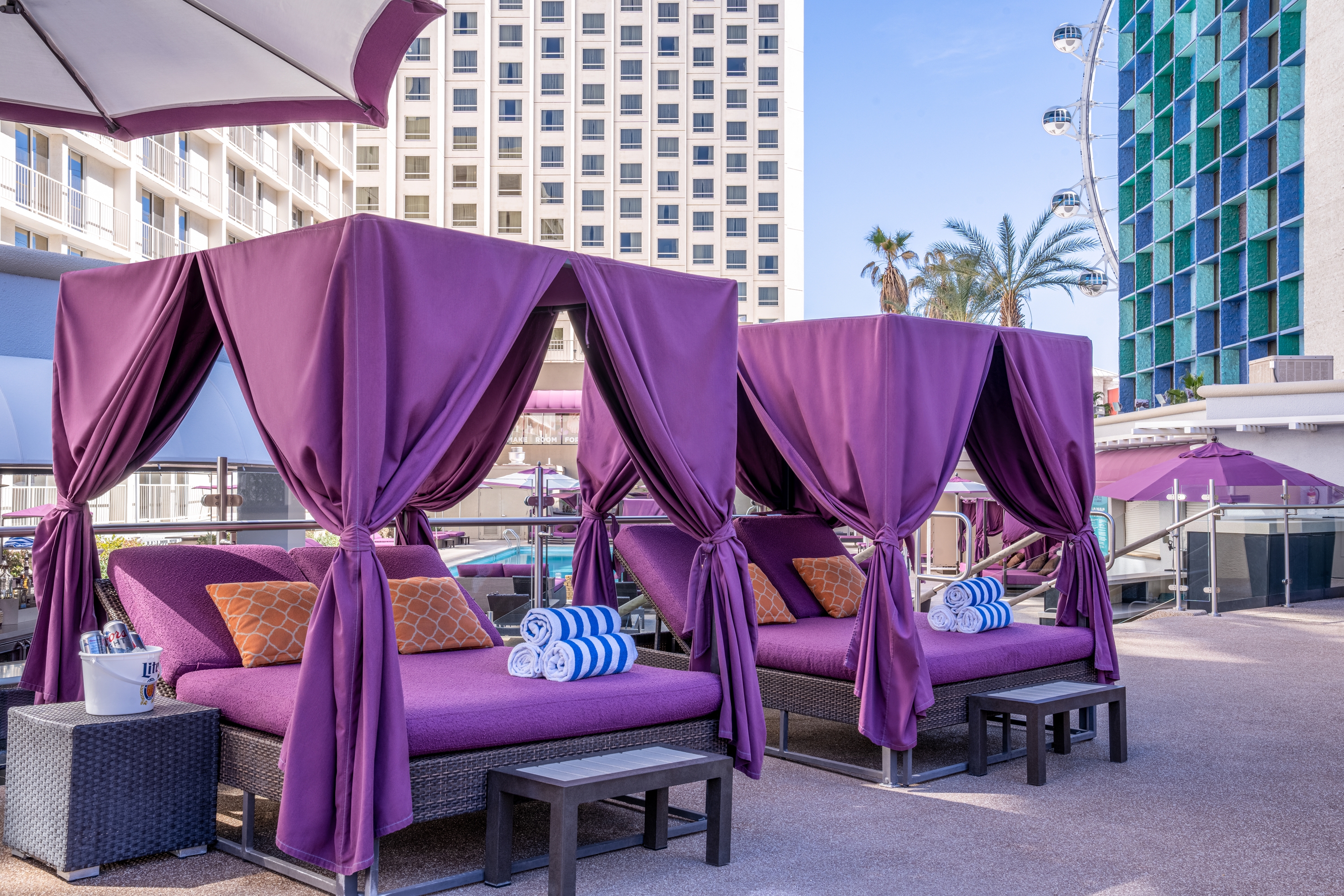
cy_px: 448
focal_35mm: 37
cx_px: 672
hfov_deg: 51.9
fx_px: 1381
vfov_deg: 35.9
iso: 100
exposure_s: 1/50
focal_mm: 37
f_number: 16
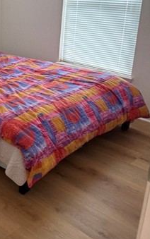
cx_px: -4
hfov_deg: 25.4
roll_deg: -1.1
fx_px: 314
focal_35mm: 48
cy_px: 102
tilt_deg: -17.7
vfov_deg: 41.7
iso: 250
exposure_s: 1/60
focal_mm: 6.76
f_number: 1.78
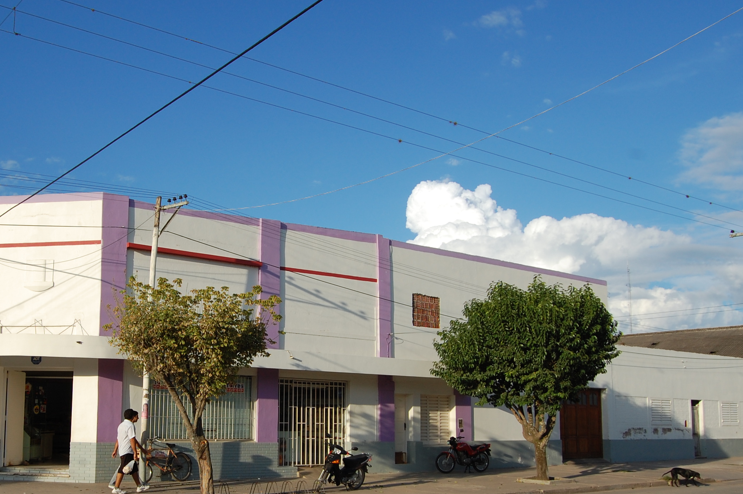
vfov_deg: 34.0
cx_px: 232
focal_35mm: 39
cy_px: 308
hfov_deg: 48.5
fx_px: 804
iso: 200
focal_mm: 18
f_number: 9
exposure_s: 1/320
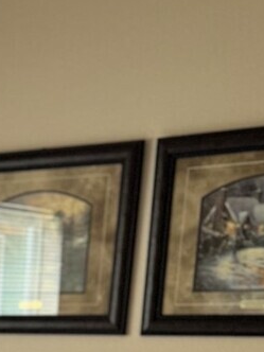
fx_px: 1058
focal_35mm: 104
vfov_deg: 15.8
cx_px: -189
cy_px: 651
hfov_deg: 13.1
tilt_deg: -15.1
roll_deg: -1.1
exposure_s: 1/62
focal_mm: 6.76
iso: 200
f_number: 1.78
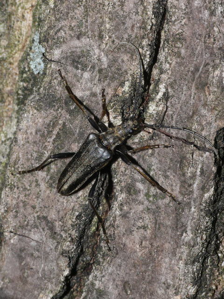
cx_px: 112
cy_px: 150
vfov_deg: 12.8
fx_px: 1329
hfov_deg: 9.6
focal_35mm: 154
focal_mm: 32.7
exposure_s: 1/125
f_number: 11
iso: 200
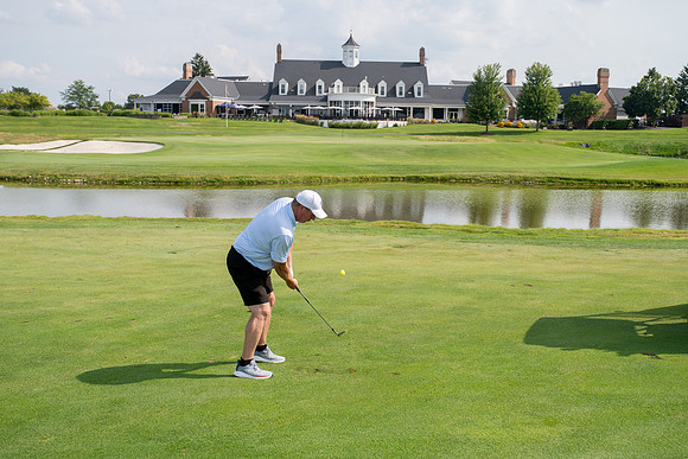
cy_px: 230
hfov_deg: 49.4
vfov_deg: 34.2
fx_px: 747
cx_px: 344
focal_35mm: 39
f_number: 6.3
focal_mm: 39
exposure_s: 1/1000
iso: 250
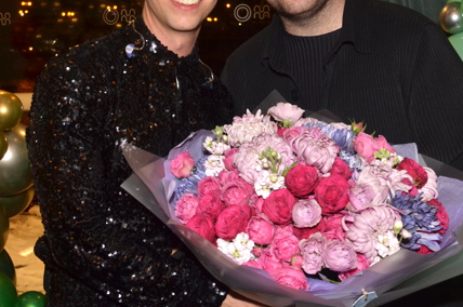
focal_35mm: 58
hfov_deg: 34.5
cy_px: 108
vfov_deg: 23.2
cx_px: 204
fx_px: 745
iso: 500
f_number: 5.6
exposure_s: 1/60
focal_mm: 24
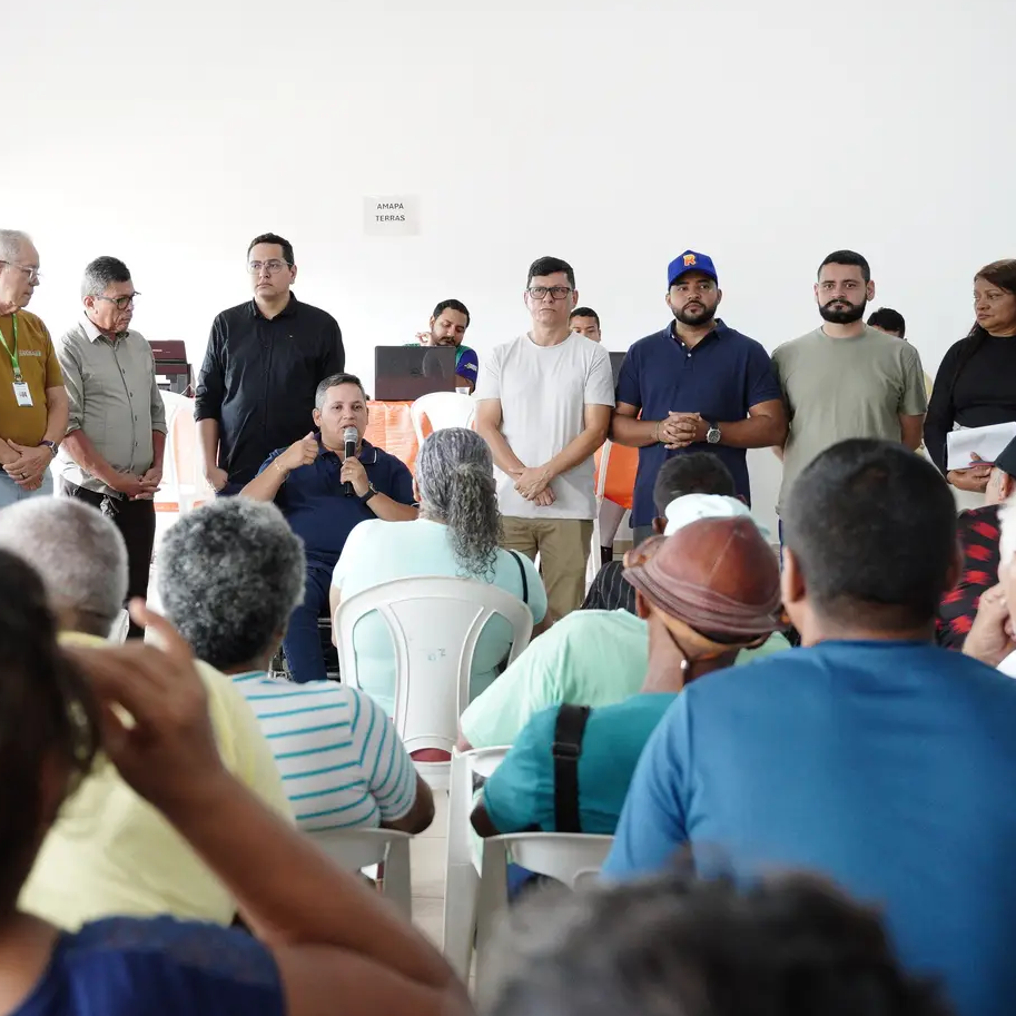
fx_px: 1860
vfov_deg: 30.6
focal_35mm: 56
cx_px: 290
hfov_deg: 30.2
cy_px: 511
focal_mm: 28.9
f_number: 3.2
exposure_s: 1/200
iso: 2000
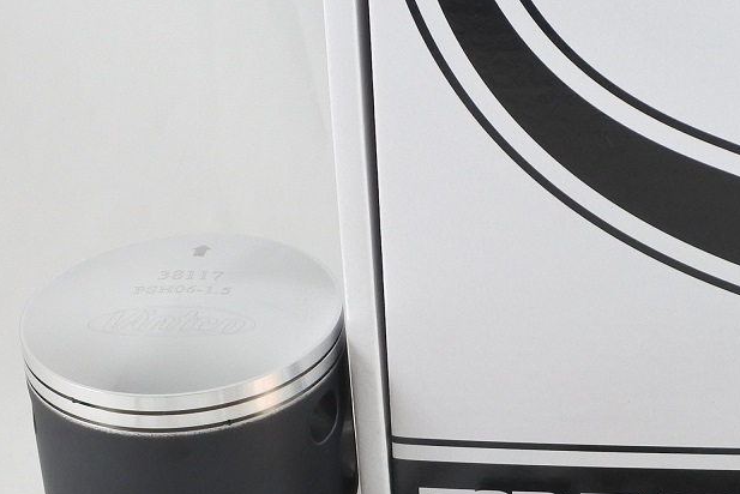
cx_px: 607
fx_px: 1954
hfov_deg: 21.2
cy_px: 450
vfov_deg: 14.3
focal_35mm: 95
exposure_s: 1/125
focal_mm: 12.8
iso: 500
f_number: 4
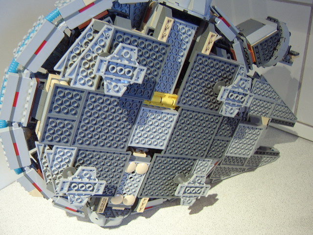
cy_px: 118
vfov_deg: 45.4
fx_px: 280
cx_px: 156
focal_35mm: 31
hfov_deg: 58.4
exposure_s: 1/6
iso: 100
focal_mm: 8.13
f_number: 2.7
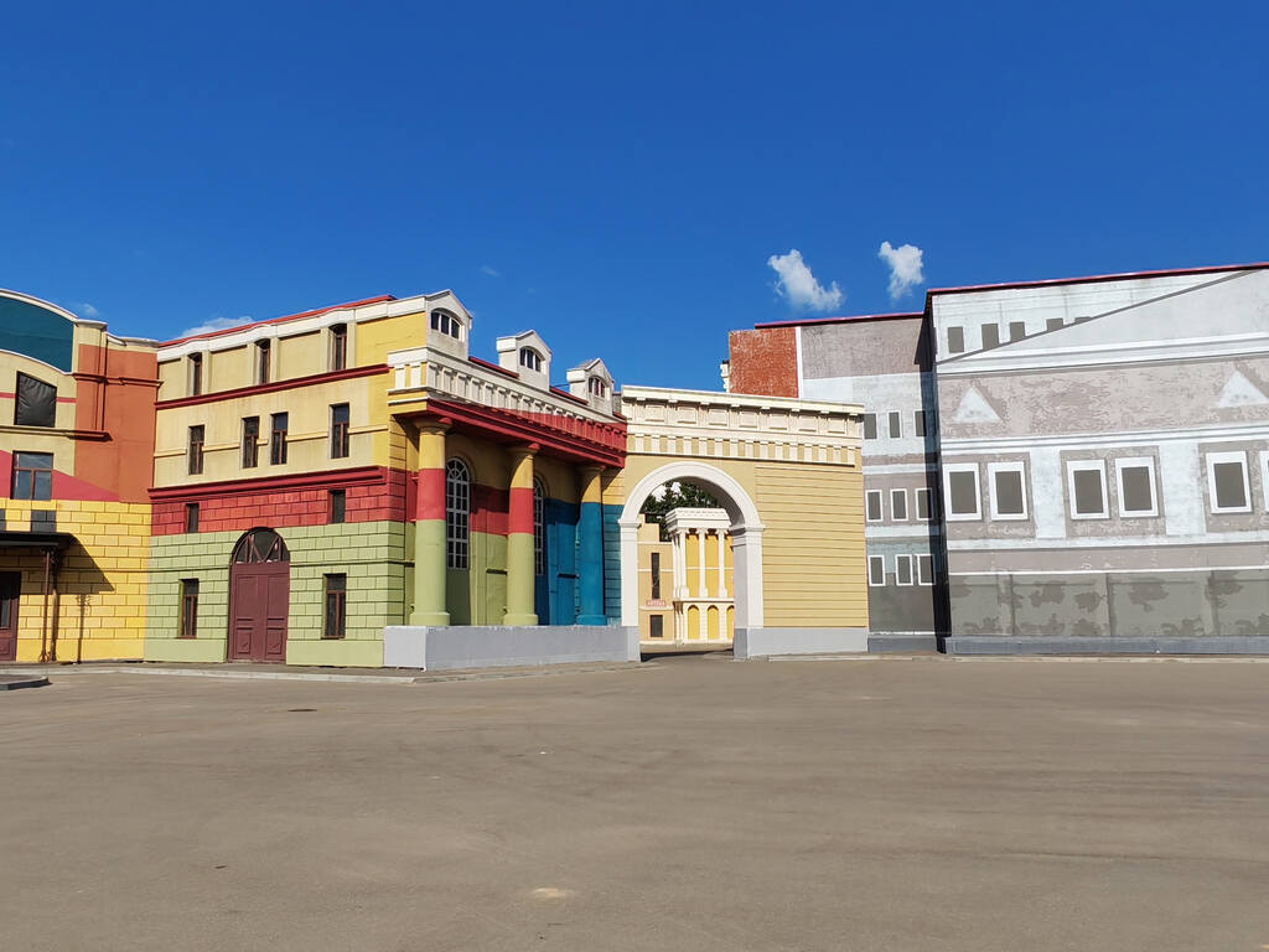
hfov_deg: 67.3
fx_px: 953
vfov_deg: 53.1
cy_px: 476
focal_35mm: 26
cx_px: 634
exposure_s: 1/1600
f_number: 2.2
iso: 50
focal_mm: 1.96
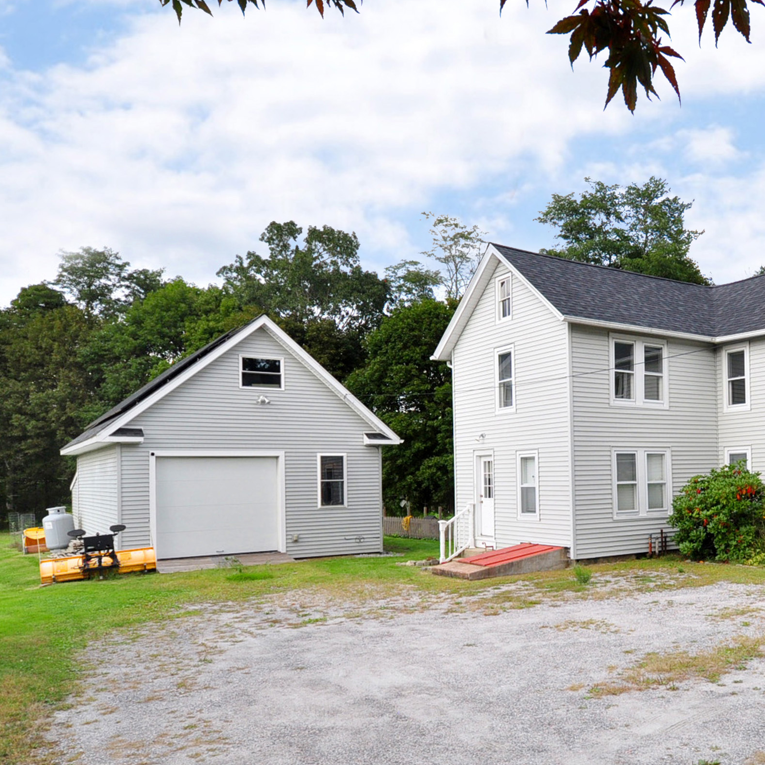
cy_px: 433
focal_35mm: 28
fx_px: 700
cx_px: 624
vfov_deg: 57.1
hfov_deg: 53.1
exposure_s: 1/400
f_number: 6.3
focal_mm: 12
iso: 400
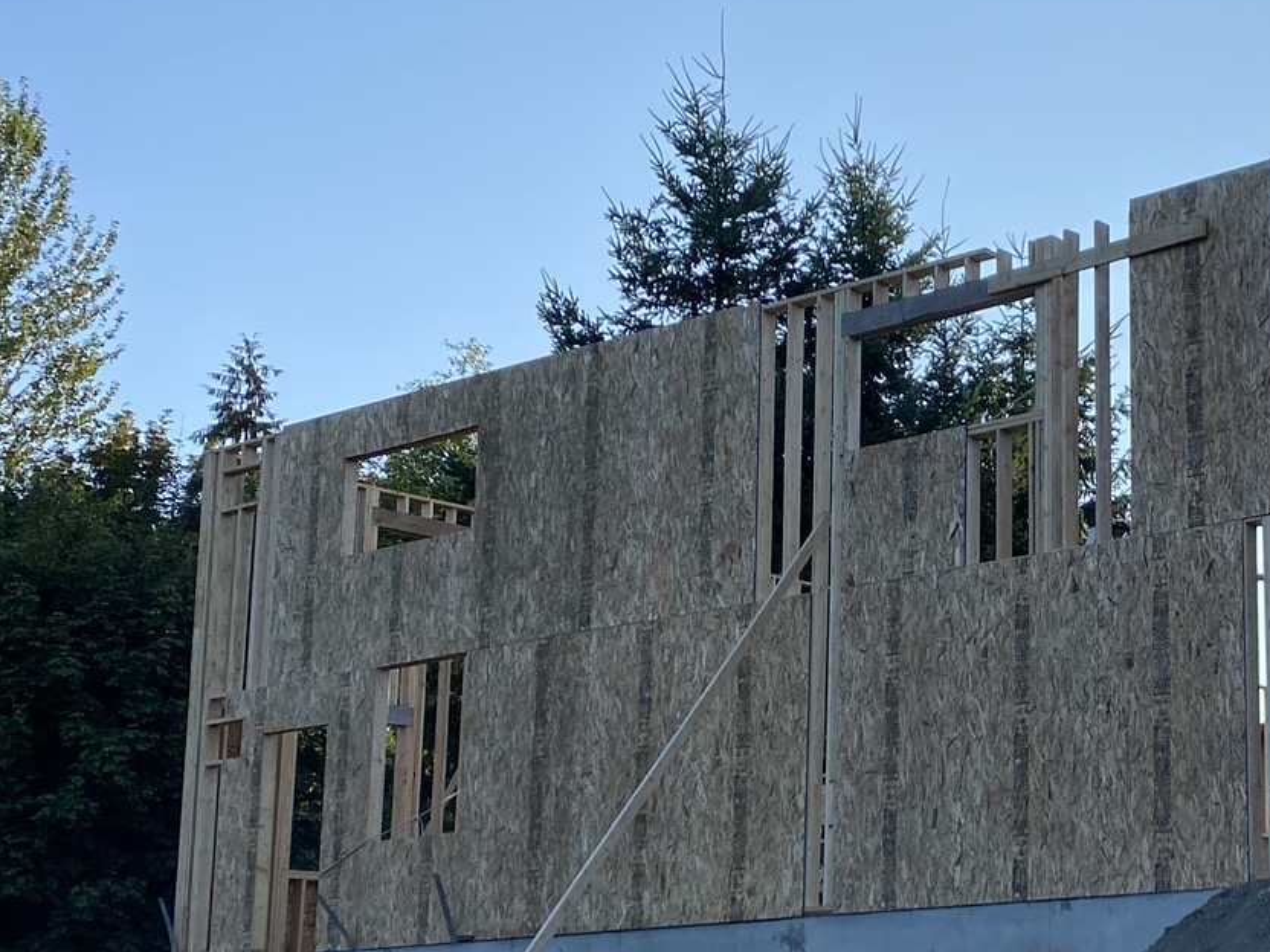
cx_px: 1195
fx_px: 2348
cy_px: 662
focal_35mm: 64
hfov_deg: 28.8
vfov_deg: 22.8
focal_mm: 4.25
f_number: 1.8
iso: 32
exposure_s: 1/1996
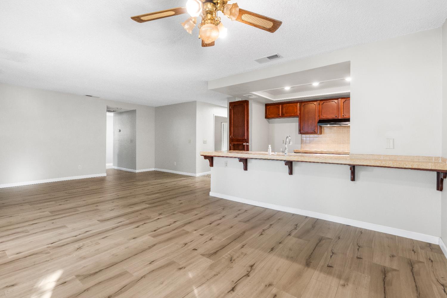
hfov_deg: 96.7
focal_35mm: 16
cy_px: 149
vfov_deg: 73.7
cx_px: 224
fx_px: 199
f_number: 5.6
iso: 640
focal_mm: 16
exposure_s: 1/125
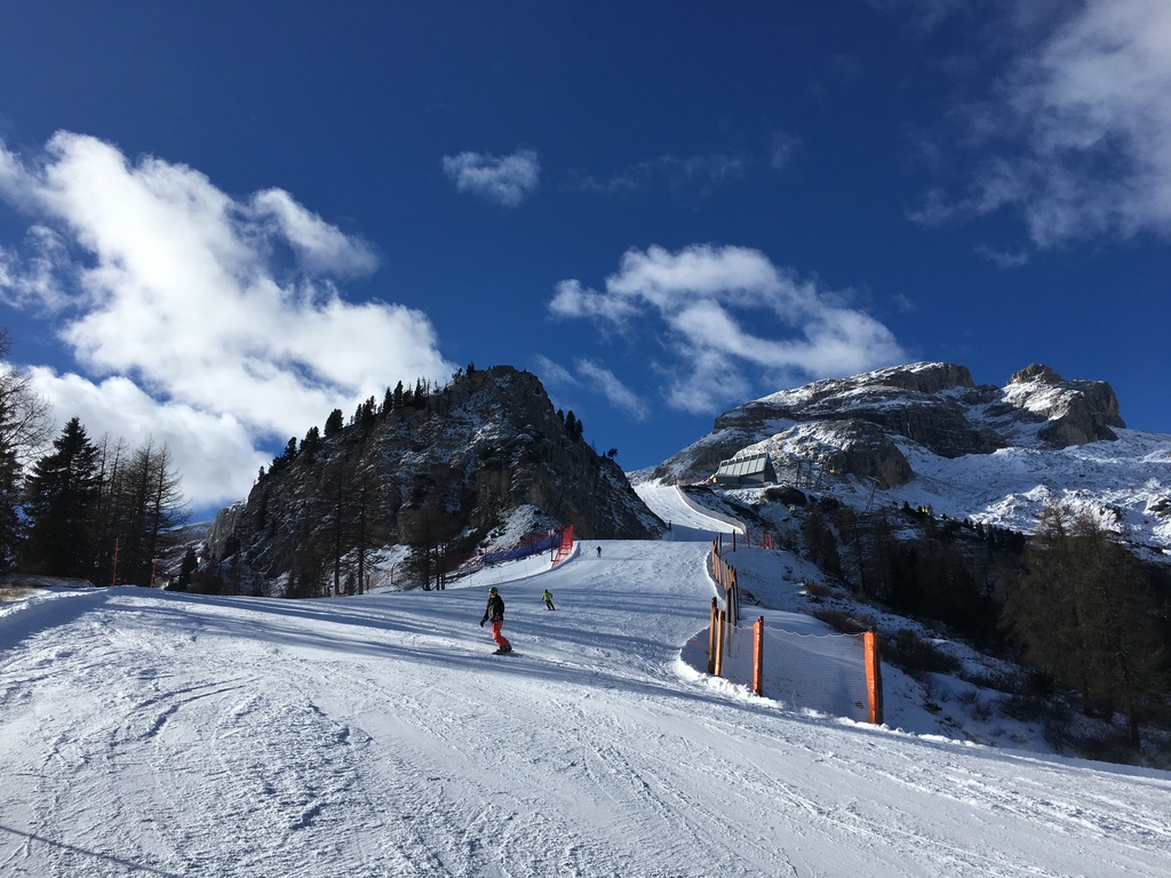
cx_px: 586
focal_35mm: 29
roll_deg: +2.8
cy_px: 439
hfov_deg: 61.7
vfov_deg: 48.2
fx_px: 981
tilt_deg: +18.5
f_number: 2.2
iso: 25
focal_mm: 4.15
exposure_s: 1/2747
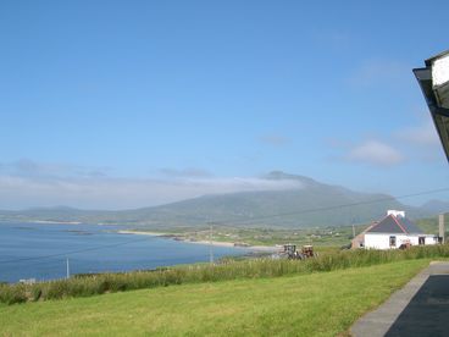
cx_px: 224
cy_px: 168
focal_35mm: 38
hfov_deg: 49.0
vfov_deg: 37.7
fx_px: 493
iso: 100
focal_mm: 8
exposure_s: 1/216
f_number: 7.6
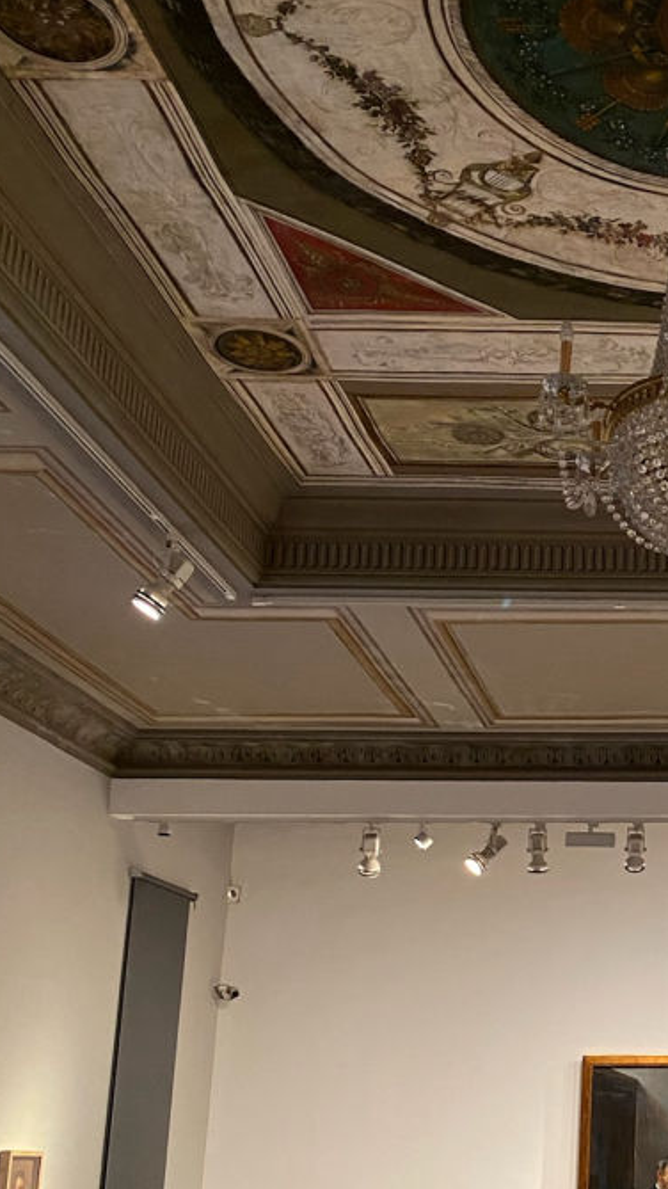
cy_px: 746
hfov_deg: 22.3
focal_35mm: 50
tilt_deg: +15.8
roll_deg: -0.7
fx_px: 1575
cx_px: 780
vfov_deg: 41.0
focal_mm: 4.25
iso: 320
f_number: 1.8
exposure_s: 1/33
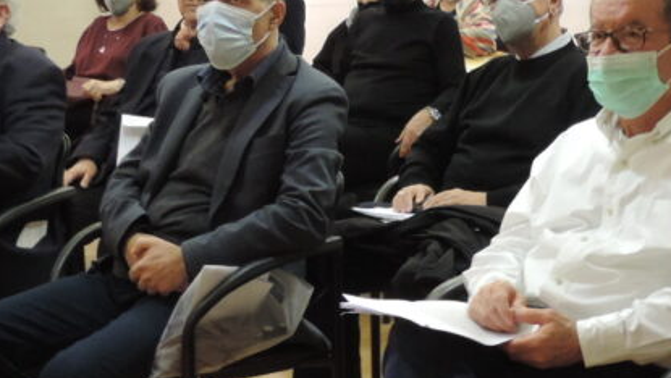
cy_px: 347
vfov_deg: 12.8
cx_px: 399
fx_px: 1673
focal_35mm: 94
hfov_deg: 22.6
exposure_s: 1/13
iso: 450
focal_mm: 6.2
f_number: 3.3
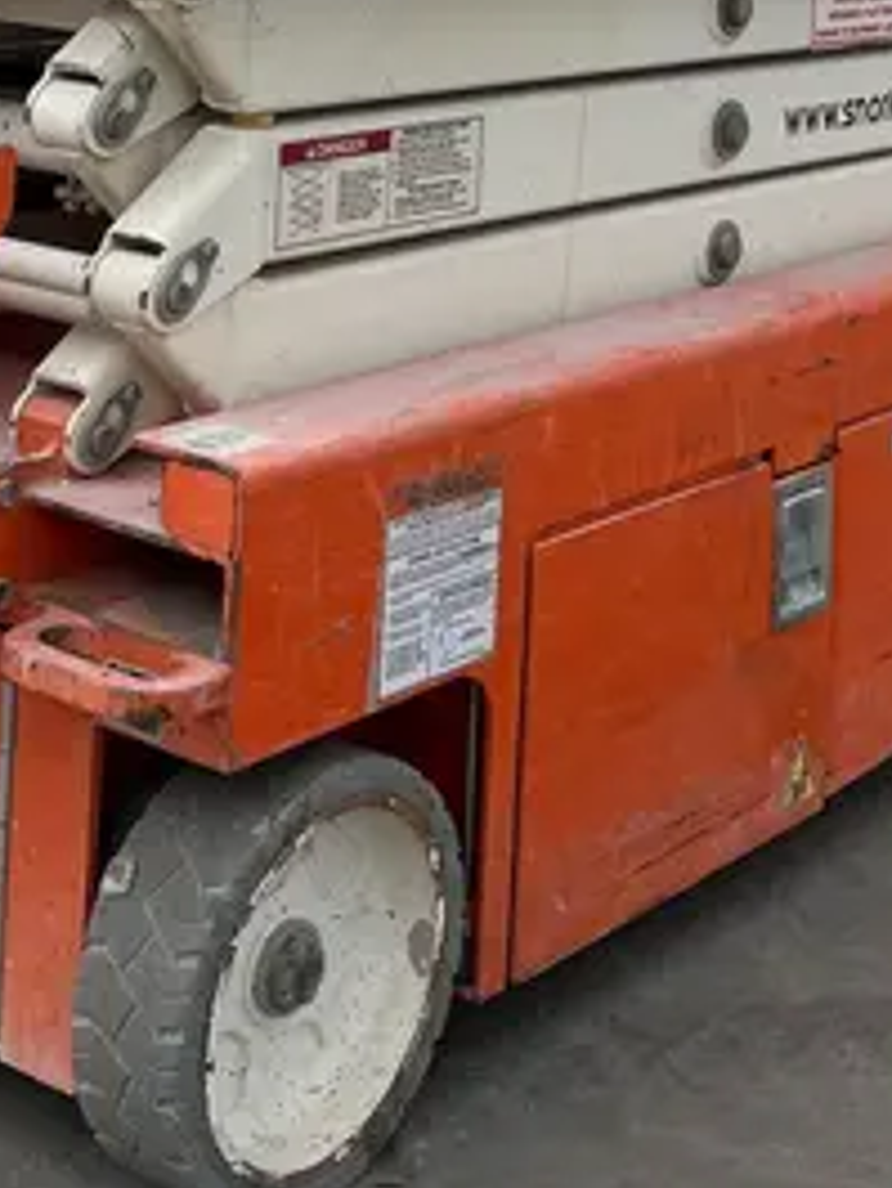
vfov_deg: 24.5
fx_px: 2472
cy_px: -235
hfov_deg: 20.4
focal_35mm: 72
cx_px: 498
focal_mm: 5.1
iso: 50
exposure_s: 1/4149
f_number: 1.6
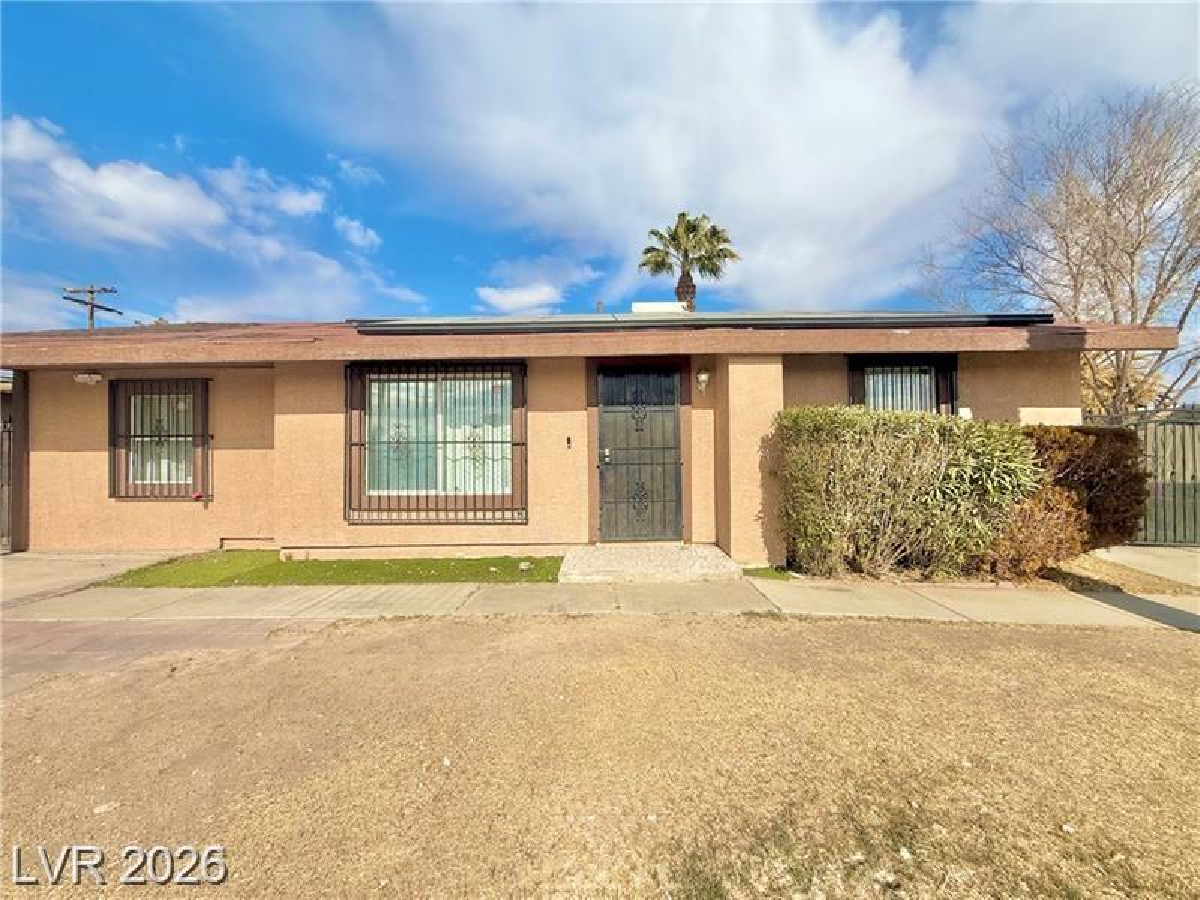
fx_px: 485
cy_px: 450
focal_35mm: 14
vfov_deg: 85.7
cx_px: 600
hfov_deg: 102.1
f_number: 2.2
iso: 50
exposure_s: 1/4149
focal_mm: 2.22
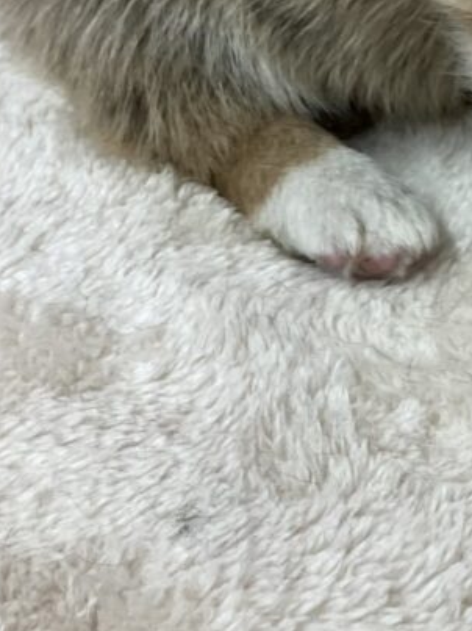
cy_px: -229
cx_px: 536
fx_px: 1619
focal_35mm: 89
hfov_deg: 16.1
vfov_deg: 19.9
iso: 80
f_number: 1.8
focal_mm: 3.99
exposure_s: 1/121
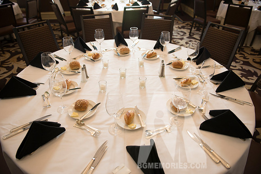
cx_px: 130
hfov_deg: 73.7
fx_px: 174
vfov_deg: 53.2
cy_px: 87
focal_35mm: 24
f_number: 3.2
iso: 1000
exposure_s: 1/80
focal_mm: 24
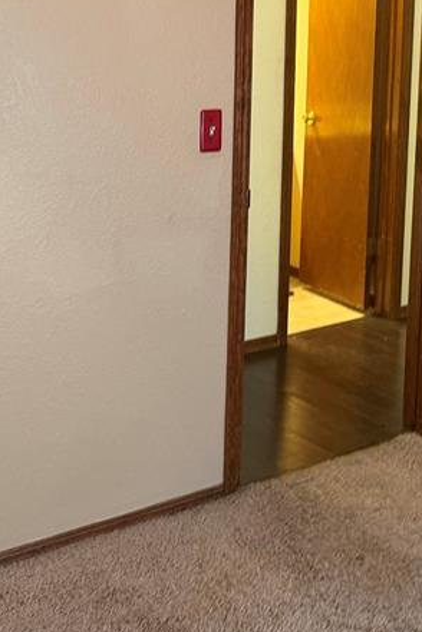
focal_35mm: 58
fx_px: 1020
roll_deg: -2.3
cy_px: 146
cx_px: 412
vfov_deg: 33.7
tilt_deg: -4.1
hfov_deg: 22.6
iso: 320
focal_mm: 6.76
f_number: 1.78
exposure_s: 1/60
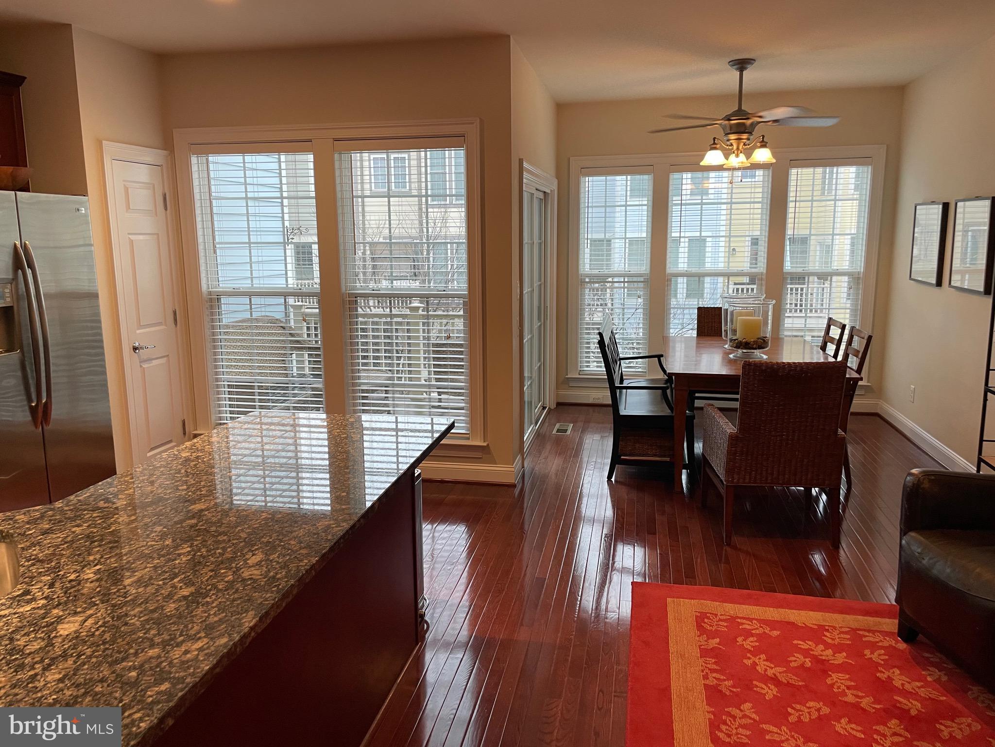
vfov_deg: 53.1
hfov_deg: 67.3
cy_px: 374
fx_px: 747
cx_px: 498
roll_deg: +1.2
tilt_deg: -8.6
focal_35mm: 26
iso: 80
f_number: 1.6
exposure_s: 1/60
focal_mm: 4.2
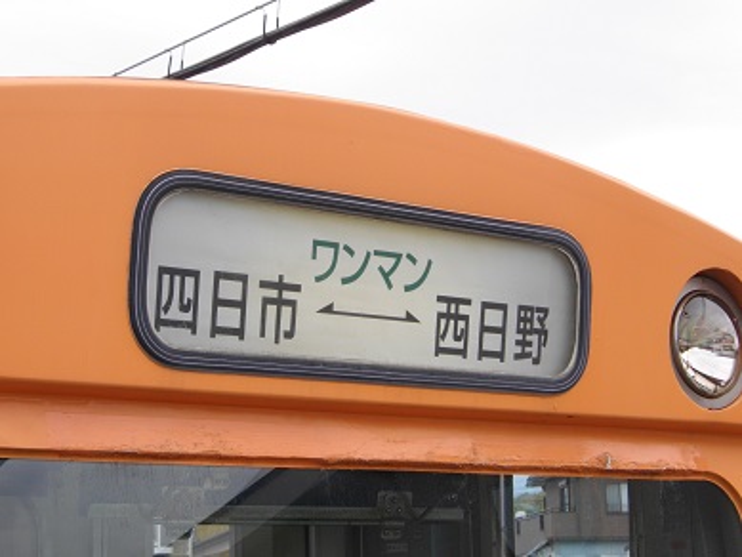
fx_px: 1651
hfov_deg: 25.3
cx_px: 371
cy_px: 278
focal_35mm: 77
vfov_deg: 19.1
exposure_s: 1/250
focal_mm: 13.7
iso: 100
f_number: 4.6
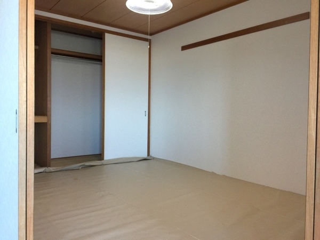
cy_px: 120
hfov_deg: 61.7
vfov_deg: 48.2
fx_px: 268
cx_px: 160
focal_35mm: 29
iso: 50
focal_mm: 4.15
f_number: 2.2
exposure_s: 1/15
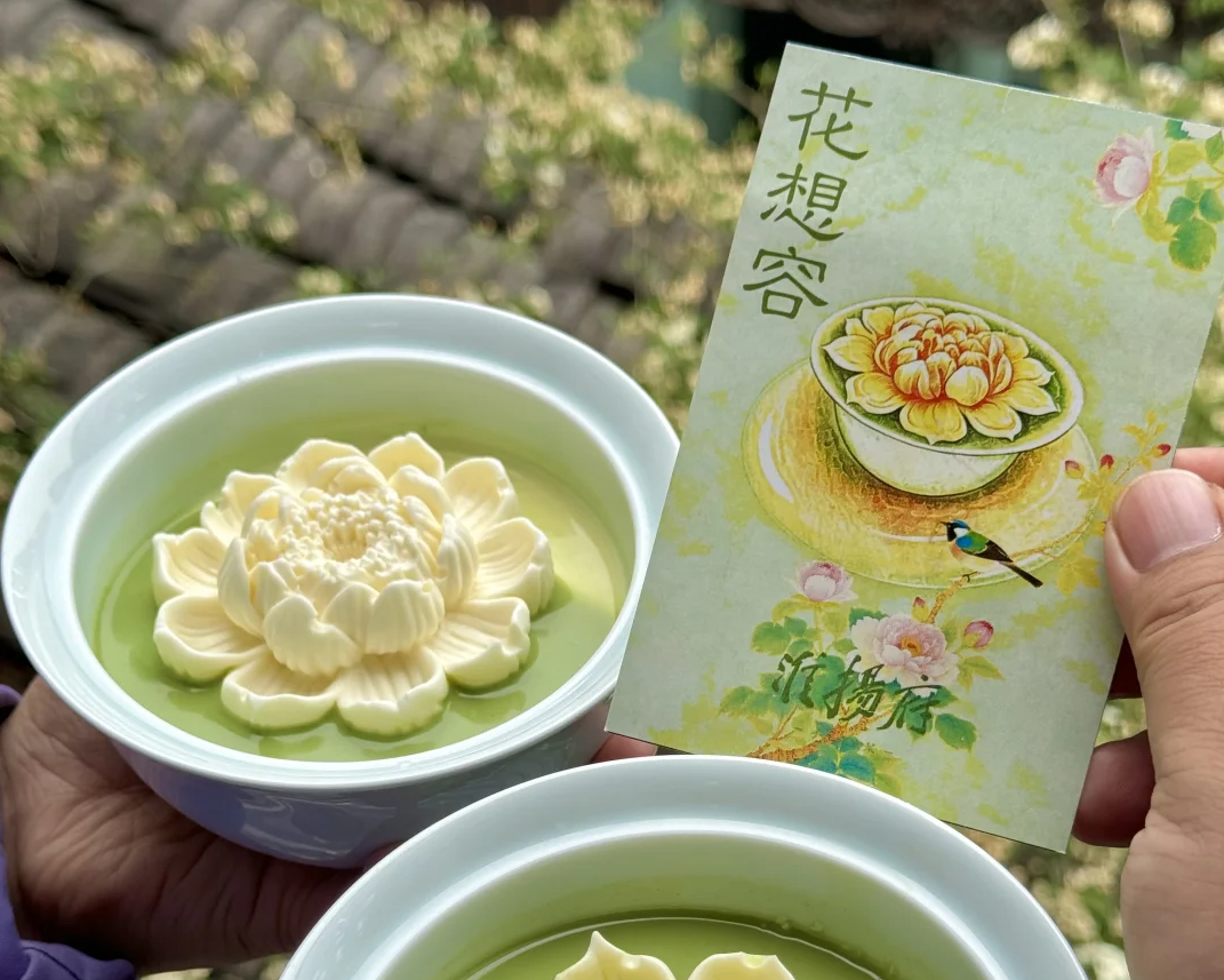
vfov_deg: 24.0
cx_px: 615
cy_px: 691
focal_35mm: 63
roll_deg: +0.2
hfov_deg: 30.0
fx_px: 2282
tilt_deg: -41.7
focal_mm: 6.76
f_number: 1.78
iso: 64
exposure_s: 1/1724
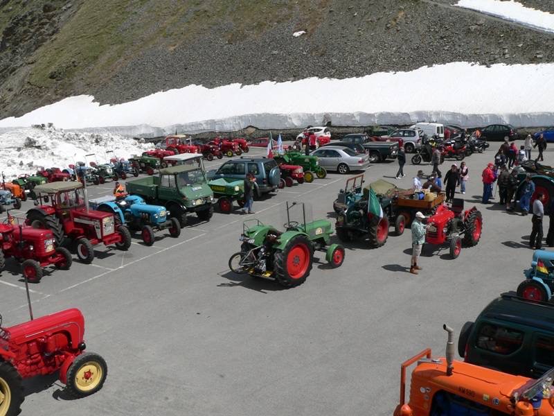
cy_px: 208
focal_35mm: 36
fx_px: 576
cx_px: 277
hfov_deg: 51.4
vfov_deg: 39.7
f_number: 5.6
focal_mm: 6
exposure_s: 1/640
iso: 80
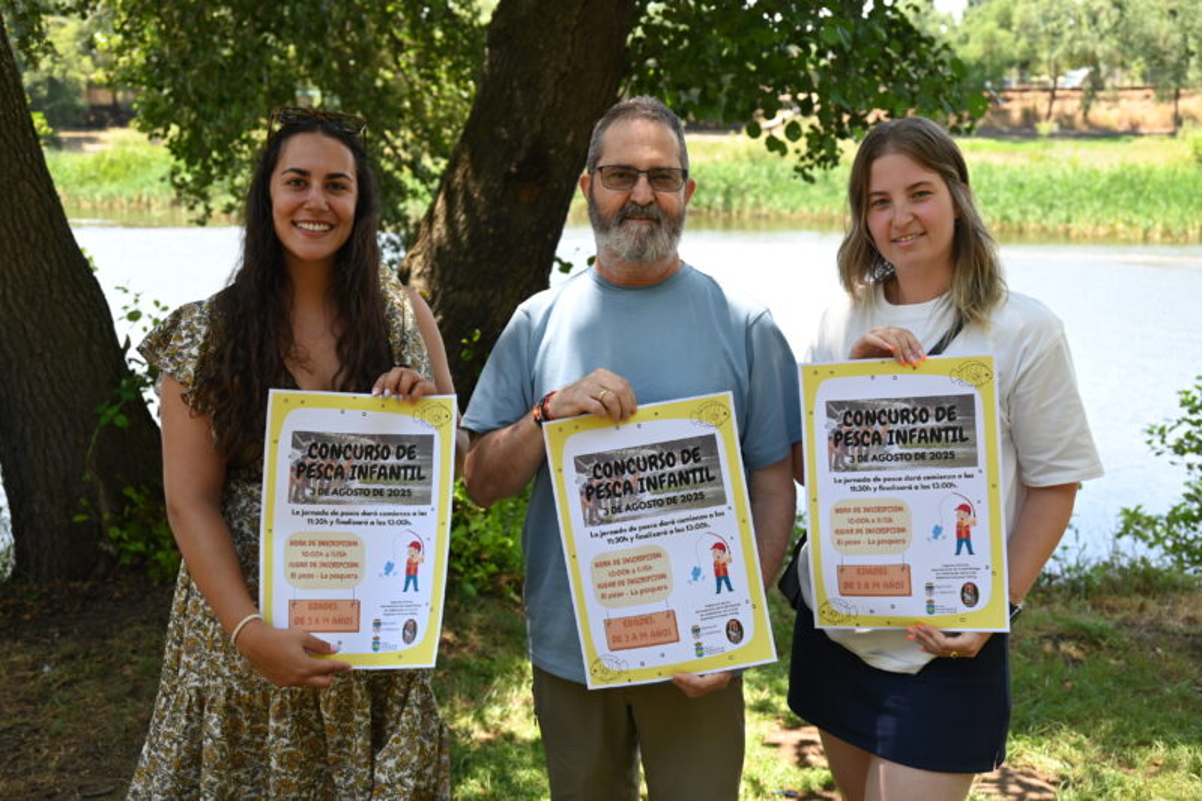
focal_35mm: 42
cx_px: 601
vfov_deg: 31.9
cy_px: 400
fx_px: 1402
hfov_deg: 46.4
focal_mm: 42
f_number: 5.3
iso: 400
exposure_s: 1/320
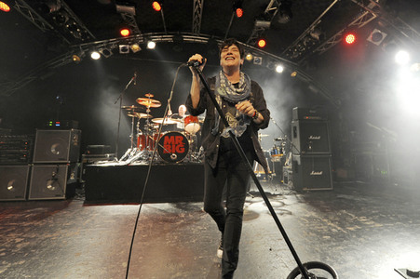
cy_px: 140
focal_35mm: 15
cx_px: 210
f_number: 2.8
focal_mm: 15
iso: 1600
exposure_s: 1/160
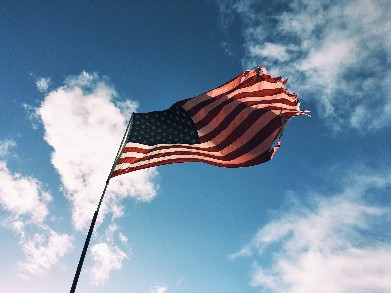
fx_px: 328
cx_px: 196
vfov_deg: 48.2
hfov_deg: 61.7
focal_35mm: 29
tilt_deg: +52.9
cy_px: 146
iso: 25
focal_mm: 4.15
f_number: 2.2
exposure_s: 1/2564
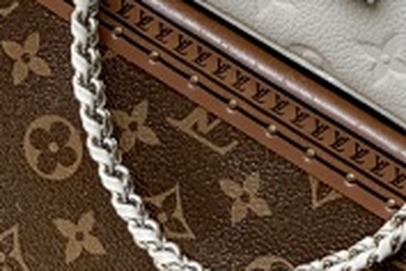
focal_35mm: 244
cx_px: 450
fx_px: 2752
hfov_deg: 8.4
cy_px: -172
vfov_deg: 5.6
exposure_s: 1/203
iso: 16
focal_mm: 6
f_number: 2.4
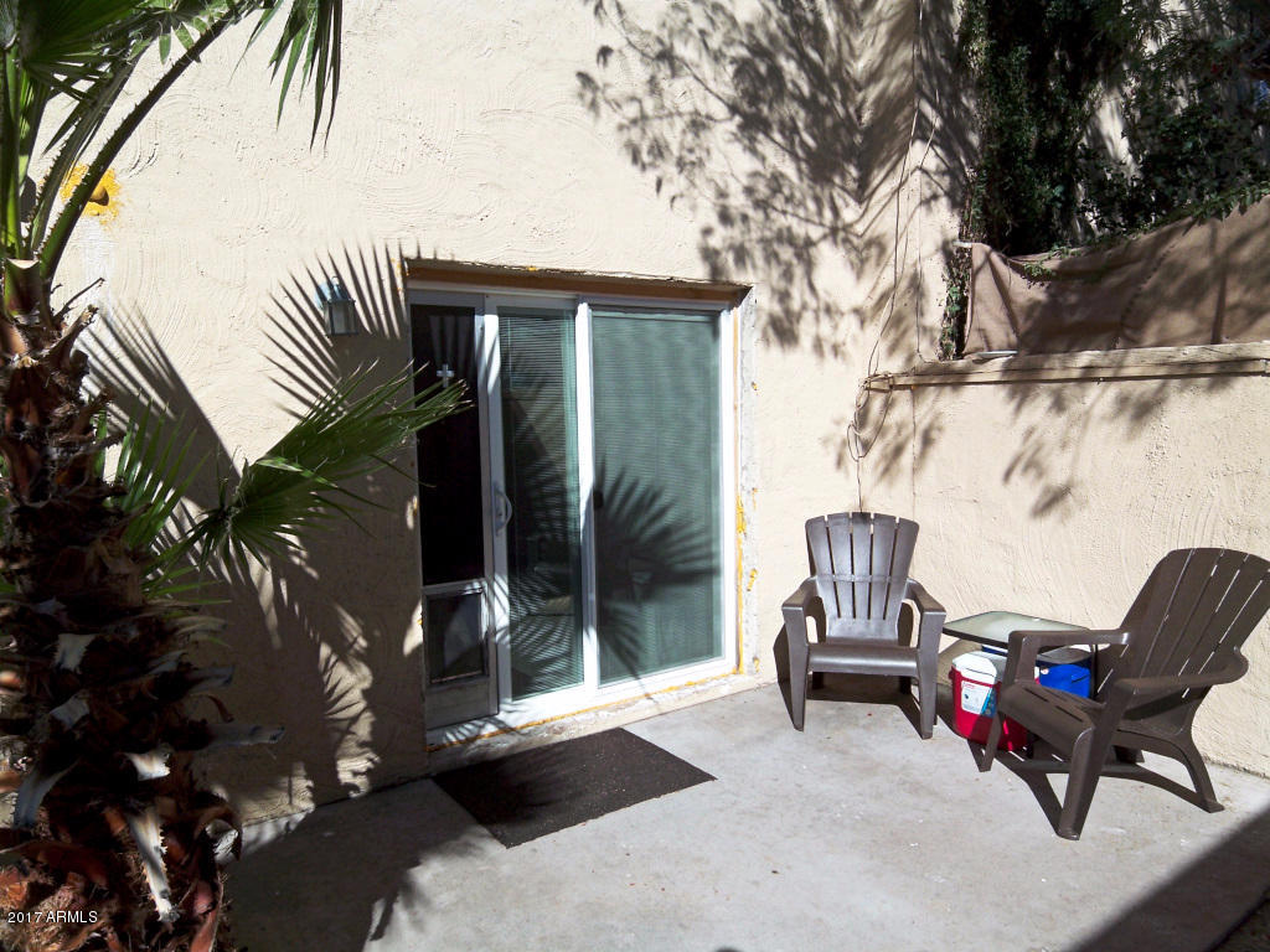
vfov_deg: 58.9
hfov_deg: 73.9
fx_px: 844
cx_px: 635
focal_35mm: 23
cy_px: 476
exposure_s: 1/250
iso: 50
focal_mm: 3.8
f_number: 5.6
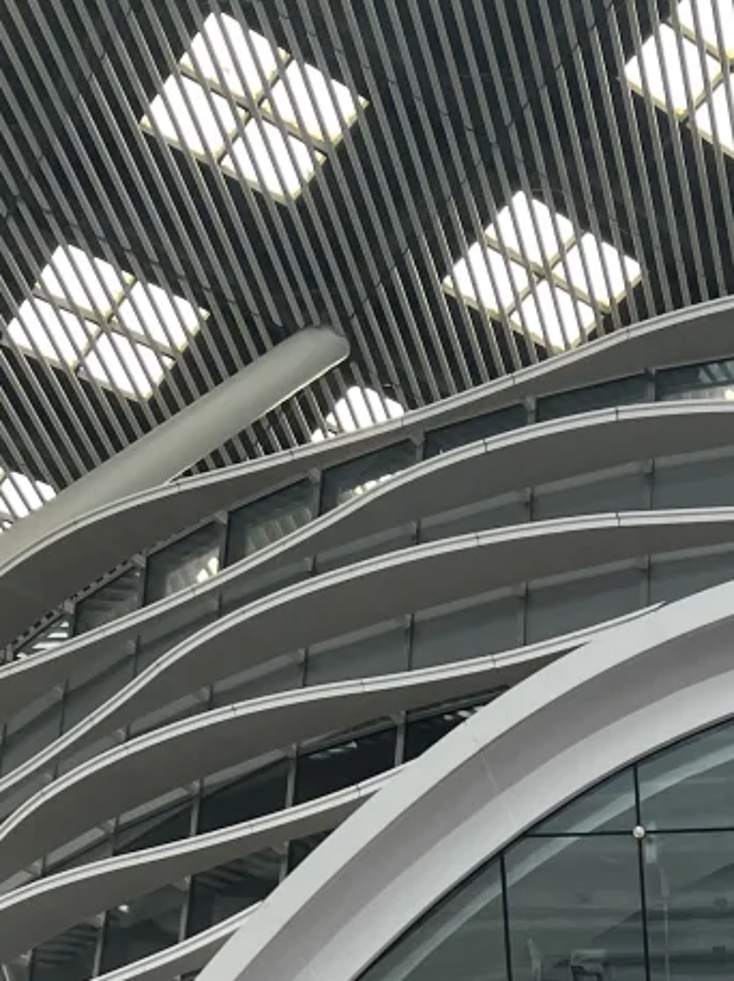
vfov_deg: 20.9
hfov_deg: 16.9
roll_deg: -1.6
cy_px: 1387
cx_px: 953
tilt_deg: +18.8
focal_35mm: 82
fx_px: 2322
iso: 50
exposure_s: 1/255
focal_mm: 5.7
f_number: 1.5
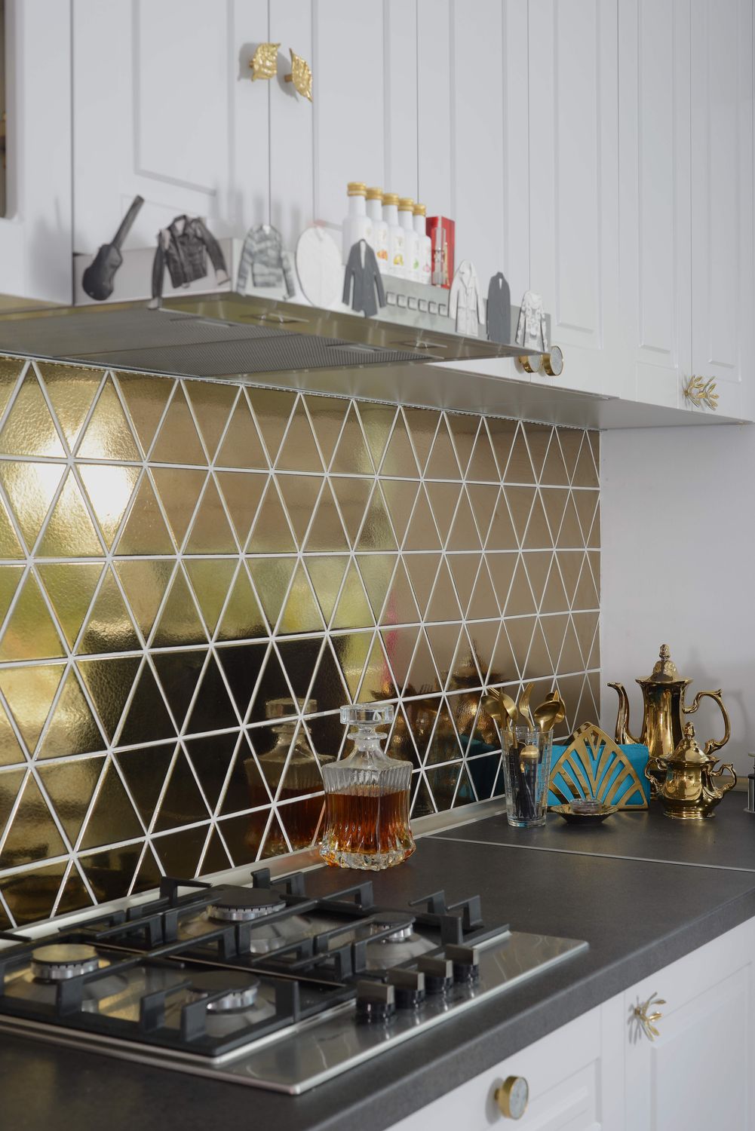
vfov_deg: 39.6
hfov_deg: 27.0
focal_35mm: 50
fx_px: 1572
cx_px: 378
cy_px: 566
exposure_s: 1/20
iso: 100
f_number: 8
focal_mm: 50
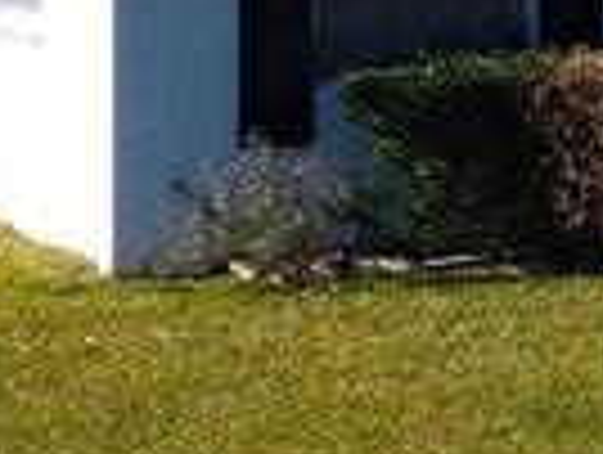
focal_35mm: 149
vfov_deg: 9.8
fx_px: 2600
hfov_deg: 11.5
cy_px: -99
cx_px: 1328
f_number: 2.8
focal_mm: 3.61
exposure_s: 1/720
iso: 100
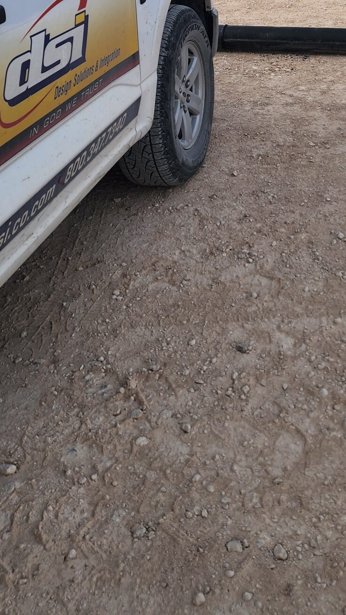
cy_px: 25
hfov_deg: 23.9
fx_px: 799
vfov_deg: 38.2
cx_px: 293
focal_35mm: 49
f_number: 1.8
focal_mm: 6.4
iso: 12
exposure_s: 1/317
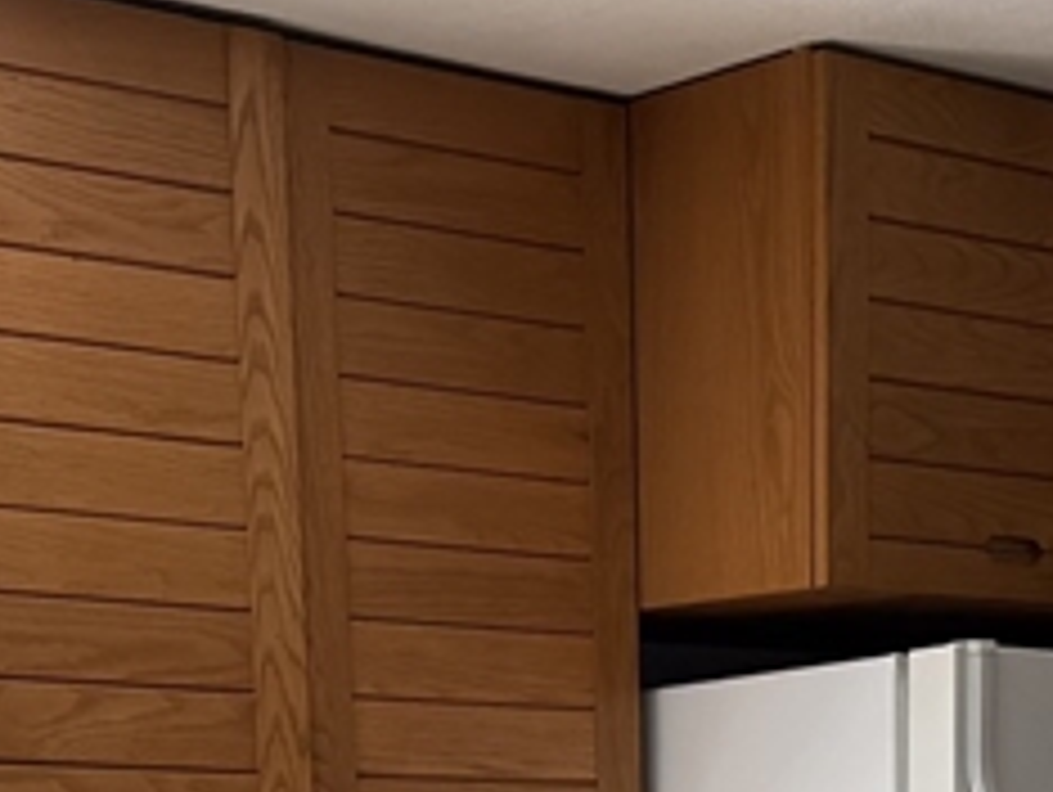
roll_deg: +0.8
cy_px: 1683
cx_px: 693
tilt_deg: -12.1
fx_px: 3197
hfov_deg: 18.7
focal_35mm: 105
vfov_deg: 12.2
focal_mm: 6.76
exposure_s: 1/234
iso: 200
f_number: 1.78
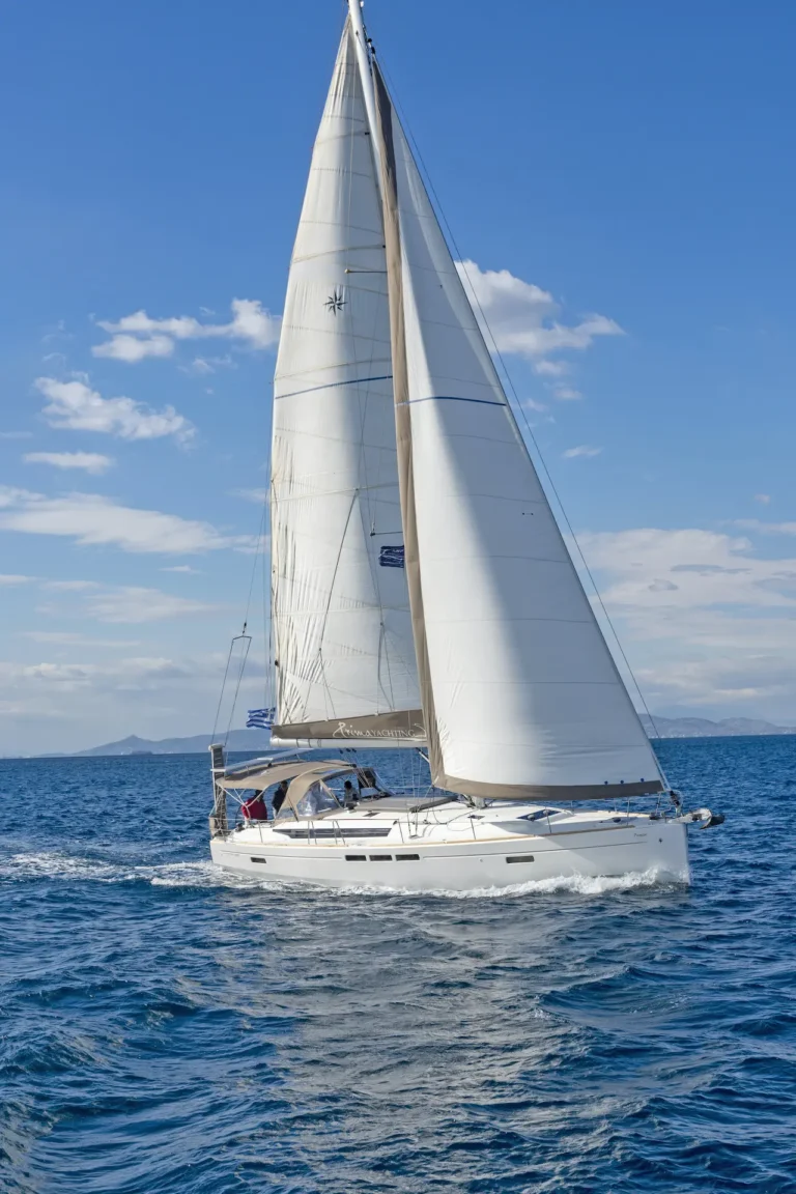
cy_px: 597
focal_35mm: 51
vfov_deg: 38.9
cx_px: 398
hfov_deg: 26.5
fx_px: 1691
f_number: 8
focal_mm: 34
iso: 200
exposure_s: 1/1000
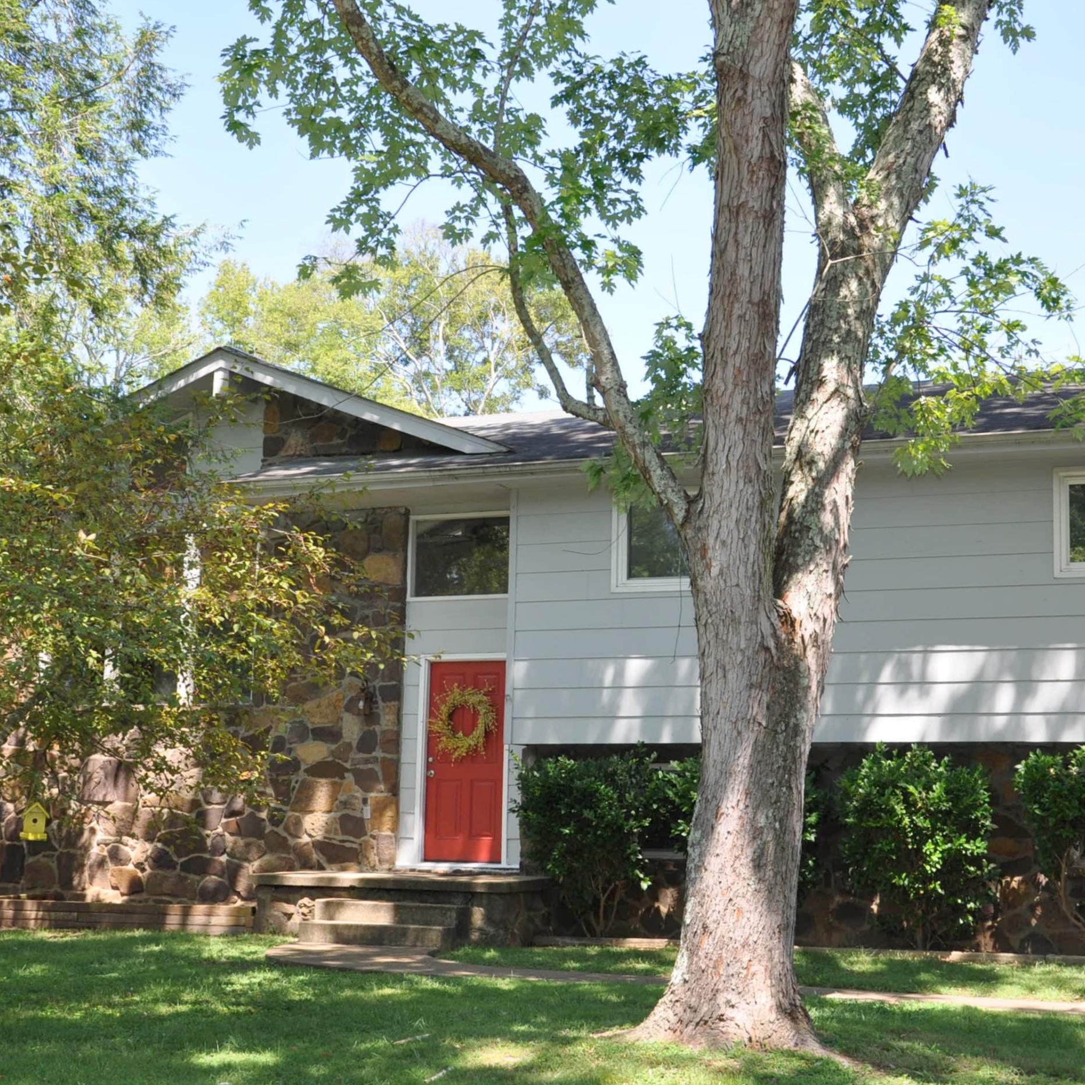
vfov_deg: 34.7
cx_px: 639
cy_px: 529
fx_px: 1738
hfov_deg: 34.6
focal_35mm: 49
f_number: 7.1
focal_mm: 24
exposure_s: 1/200
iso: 200
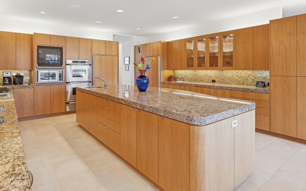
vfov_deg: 56.2
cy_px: 66
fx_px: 175
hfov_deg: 82.3
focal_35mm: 21
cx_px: 153
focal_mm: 14
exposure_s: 1/13
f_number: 8
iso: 200
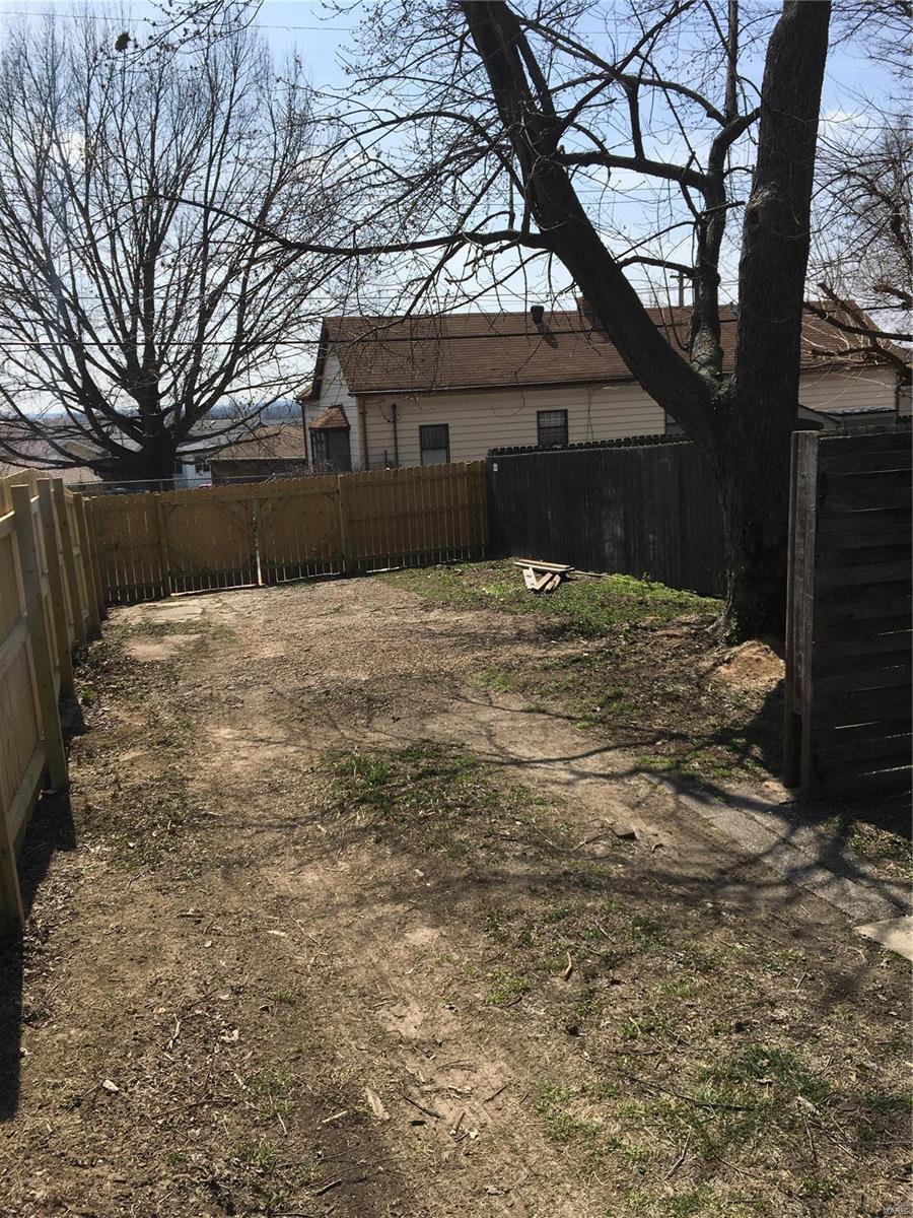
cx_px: 456
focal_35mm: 29
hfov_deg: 48.2
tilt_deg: -13.4
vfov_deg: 61.7
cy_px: 609
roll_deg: +3.1
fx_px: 1020
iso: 25
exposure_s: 1/2404
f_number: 2.2
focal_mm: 4.15
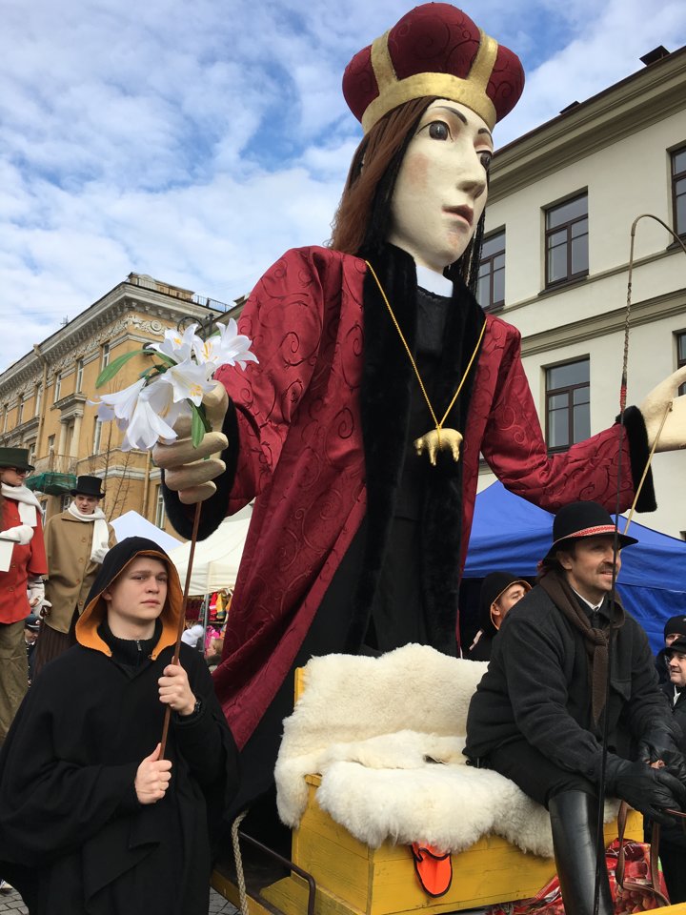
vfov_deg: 61.7
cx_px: 343
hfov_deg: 48.2
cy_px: 458
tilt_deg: +9.4
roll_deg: -2.8
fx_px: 766
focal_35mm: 29
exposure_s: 1/686
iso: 25
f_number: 2.2
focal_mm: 4.15
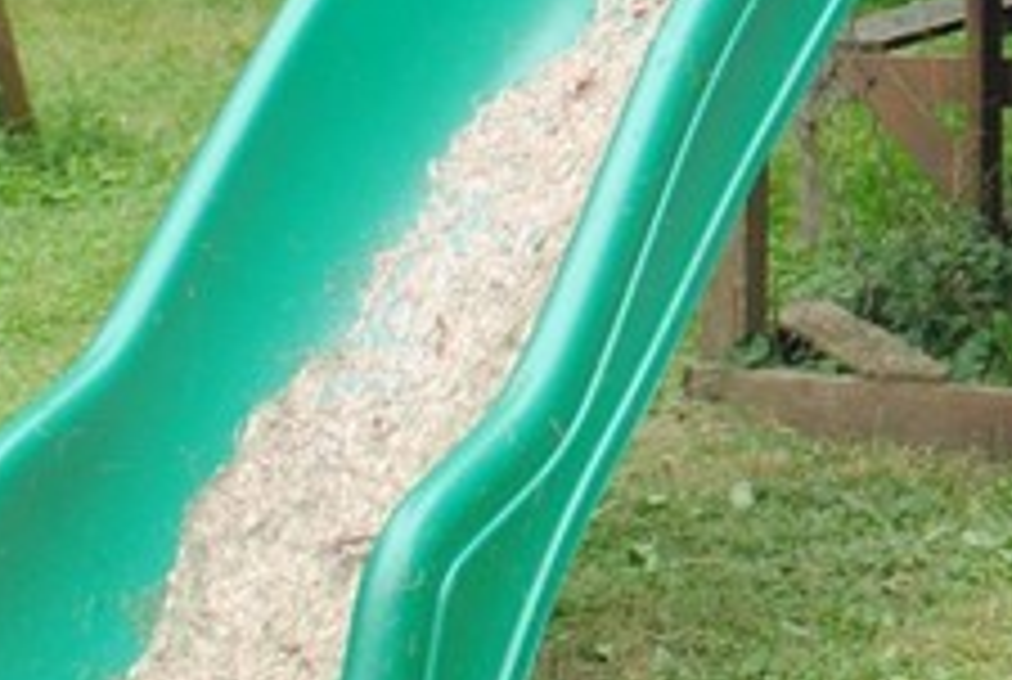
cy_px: -410
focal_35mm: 130
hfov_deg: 14.5
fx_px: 3662
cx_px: 1570
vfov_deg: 10.2
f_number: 5
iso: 200
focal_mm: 18
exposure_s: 1/100
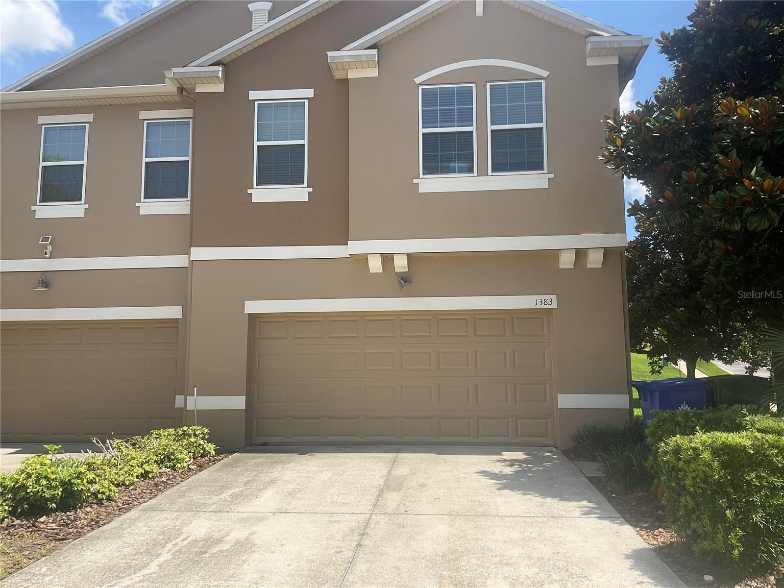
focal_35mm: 29
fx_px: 657
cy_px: 294
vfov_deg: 48.2
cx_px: 392
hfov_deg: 61.7
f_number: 1.8
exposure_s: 1/1675
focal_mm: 3
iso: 16
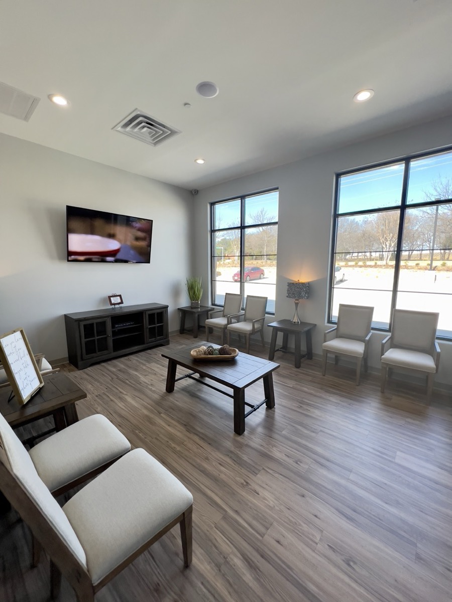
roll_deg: -0.3
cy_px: 301
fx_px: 226
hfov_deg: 89.9
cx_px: 226
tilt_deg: -8.3
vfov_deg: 106.2
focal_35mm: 13
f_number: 1.8
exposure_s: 1/122
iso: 50
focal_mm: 1.57
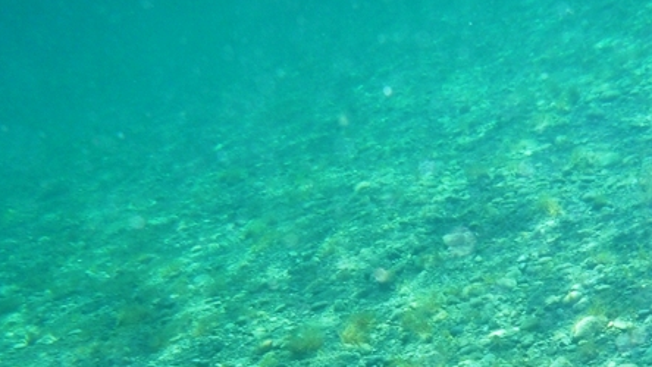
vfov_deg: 20.7
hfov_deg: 36.9
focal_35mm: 55
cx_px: 495
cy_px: 414
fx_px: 951
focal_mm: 4.9
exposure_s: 1/250
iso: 100
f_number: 3.3
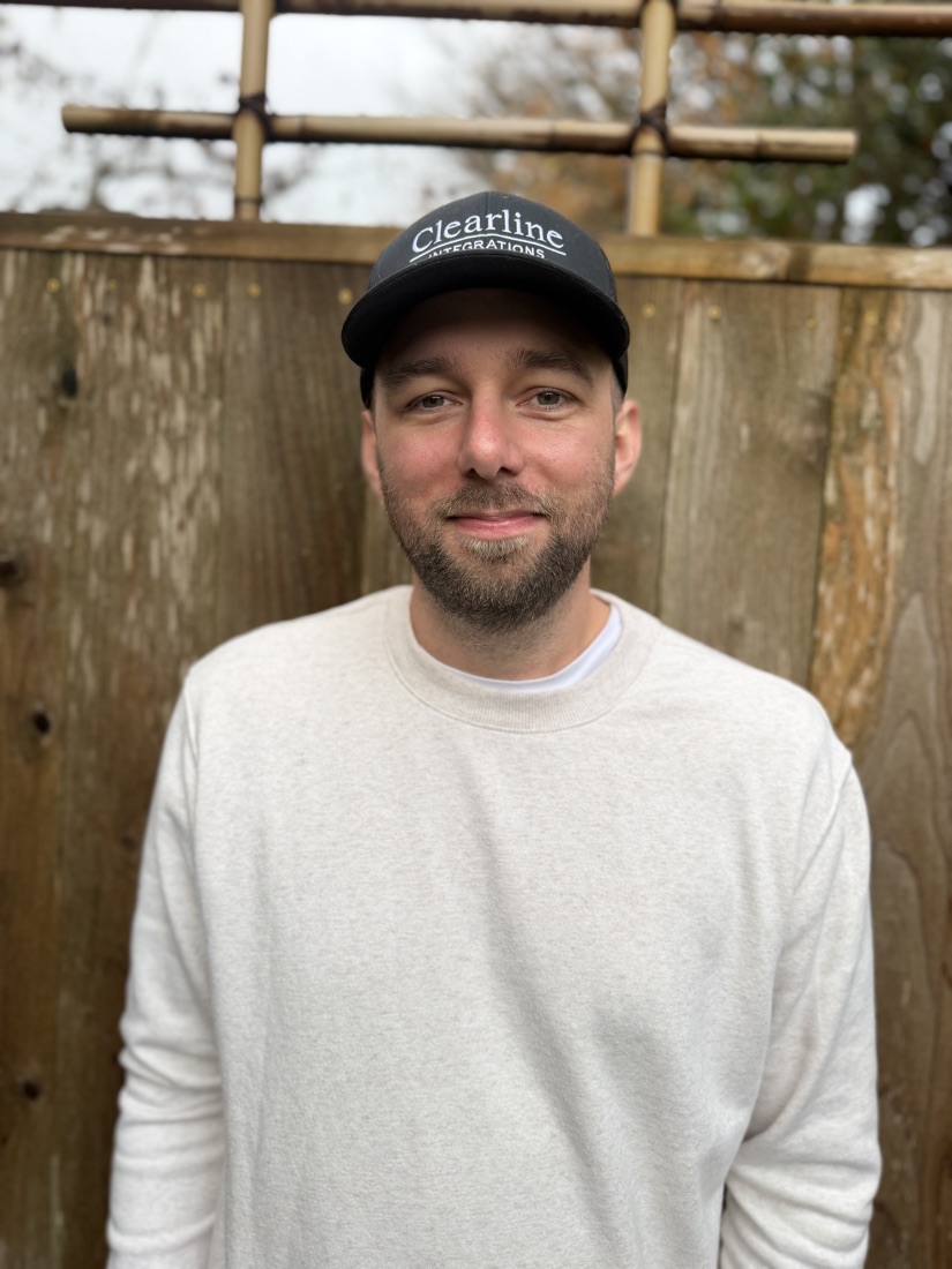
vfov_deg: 71.6
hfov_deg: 56.8
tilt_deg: -0.5
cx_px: 476
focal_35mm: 24
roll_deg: -3.7
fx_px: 880
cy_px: 634
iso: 100
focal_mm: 6.76
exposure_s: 1/412
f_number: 1.78
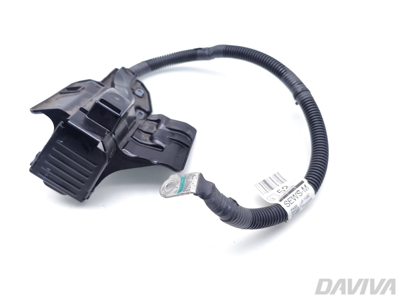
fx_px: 351
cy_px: 152
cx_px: 202
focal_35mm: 30
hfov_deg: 60.0
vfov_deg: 46.8
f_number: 1.65
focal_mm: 6.19
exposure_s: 1/100
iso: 100
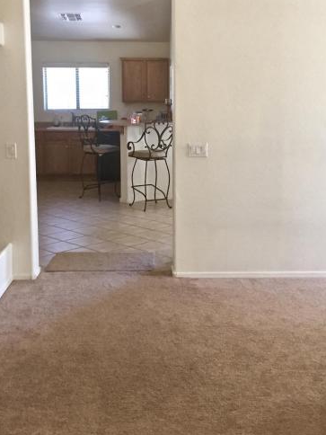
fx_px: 578
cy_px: 178
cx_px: 170
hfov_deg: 31.5
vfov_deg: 41.1
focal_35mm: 46
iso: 250
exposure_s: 1/25
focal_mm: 4.15
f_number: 2.2
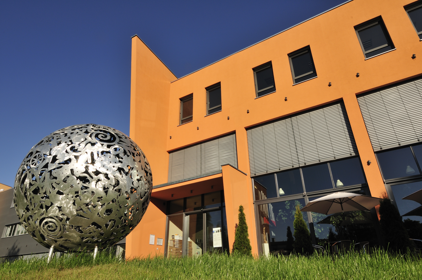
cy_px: 140
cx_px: 211
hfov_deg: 77.4
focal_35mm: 22
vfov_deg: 56.0
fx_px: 263
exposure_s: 1/100
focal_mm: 15
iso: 200
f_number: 20
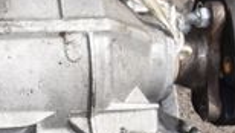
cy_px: 64
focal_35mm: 163
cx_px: -175
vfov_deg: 7.5
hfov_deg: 12.2
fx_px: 1018
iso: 800
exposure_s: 1/200
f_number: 20
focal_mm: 25
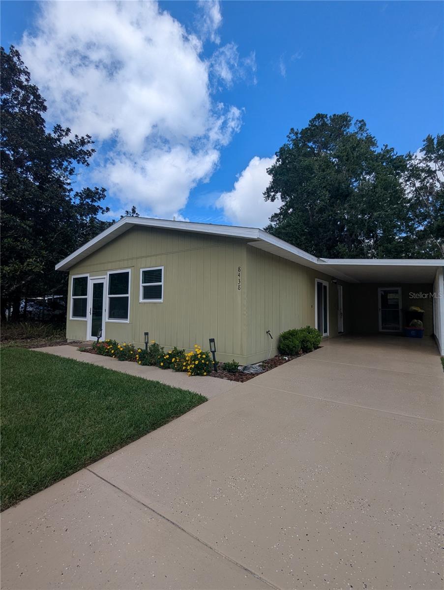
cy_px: 295
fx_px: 273
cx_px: 222
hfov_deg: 78.2
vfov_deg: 94.4
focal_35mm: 16
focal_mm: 2.35
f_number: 2.2
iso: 50
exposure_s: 1/1799
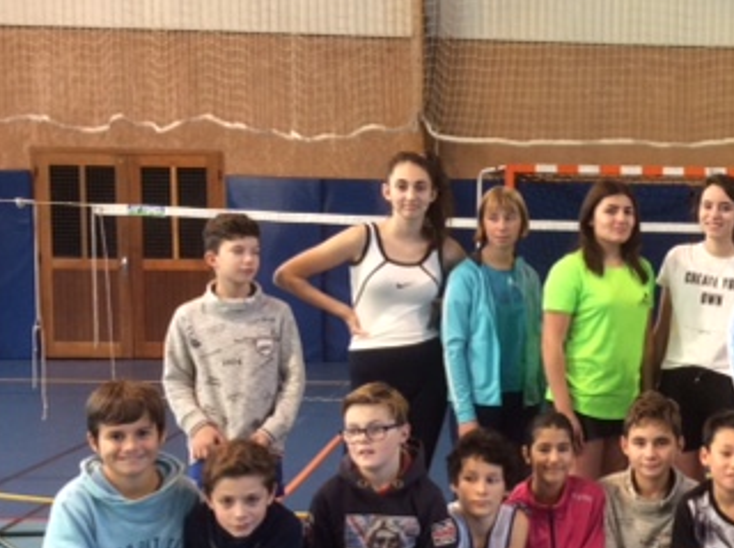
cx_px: 642
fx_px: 1355
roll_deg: +0.0
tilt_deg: -6.7
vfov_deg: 22.7
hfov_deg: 29.2
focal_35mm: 64
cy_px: 378
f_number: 2.4
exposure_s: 1/25
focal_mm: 3.3
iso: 80
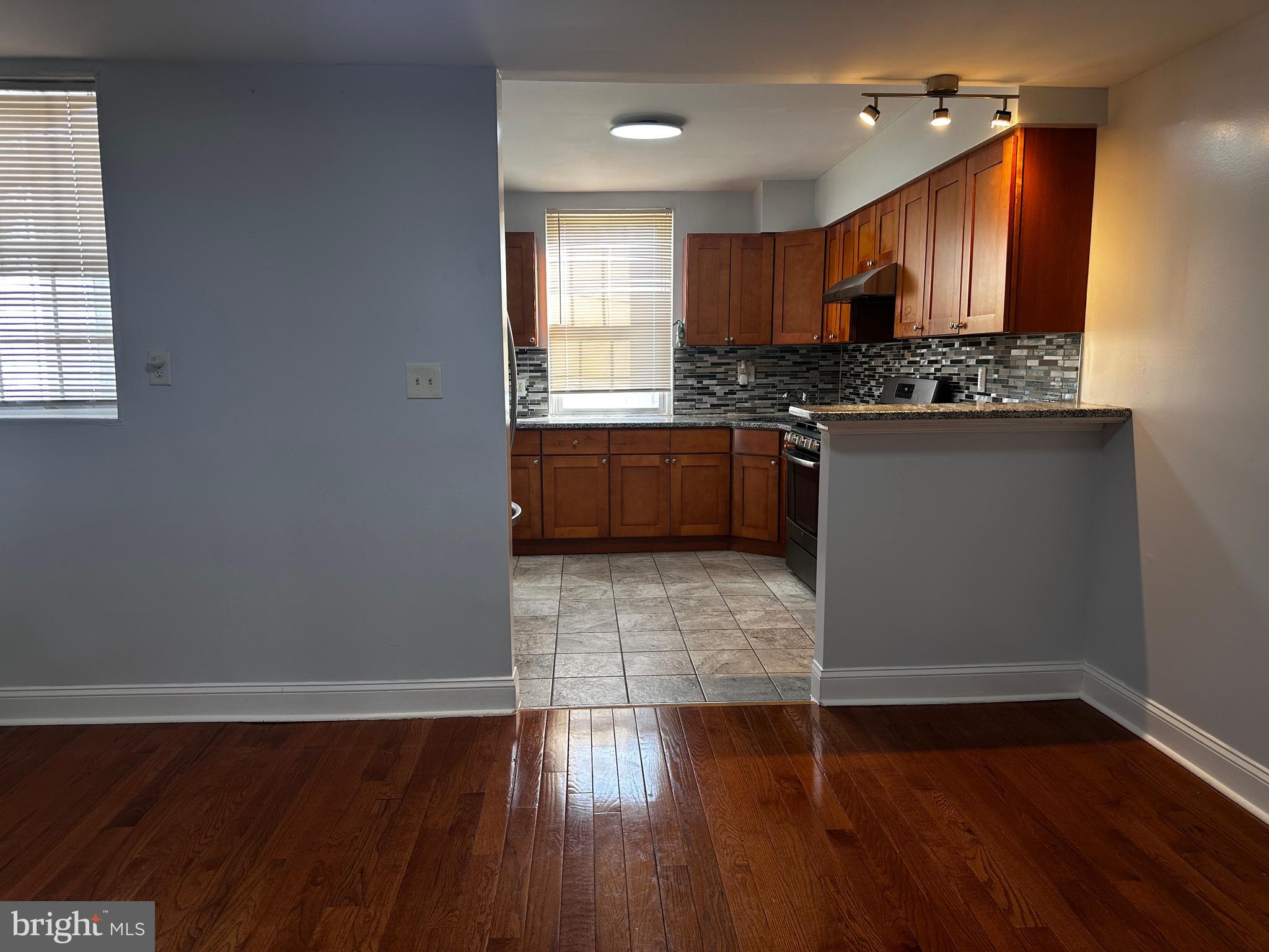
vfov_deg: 56.8
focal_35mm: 24
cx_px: 634
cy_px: 476
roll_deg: +0.2
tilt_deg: -7.7
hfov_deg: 71.6
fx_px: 880
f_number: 1.78
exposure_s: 1/120
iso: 125
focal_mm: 6.86
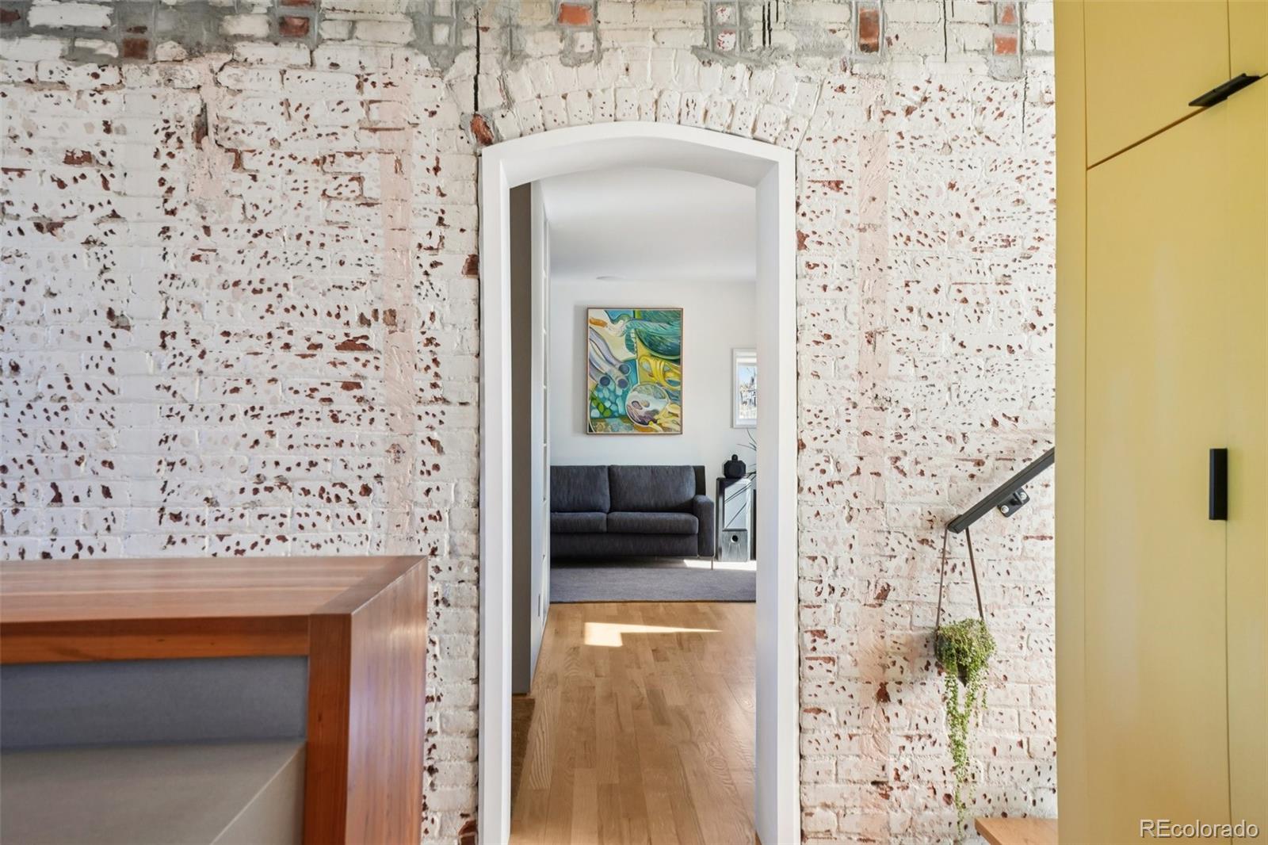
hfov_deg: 61.9
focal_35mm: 30
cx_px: 634
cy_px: 422
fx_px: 1056
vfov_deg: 43.6
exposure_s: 1/45
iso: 160
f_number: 8
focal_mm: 20
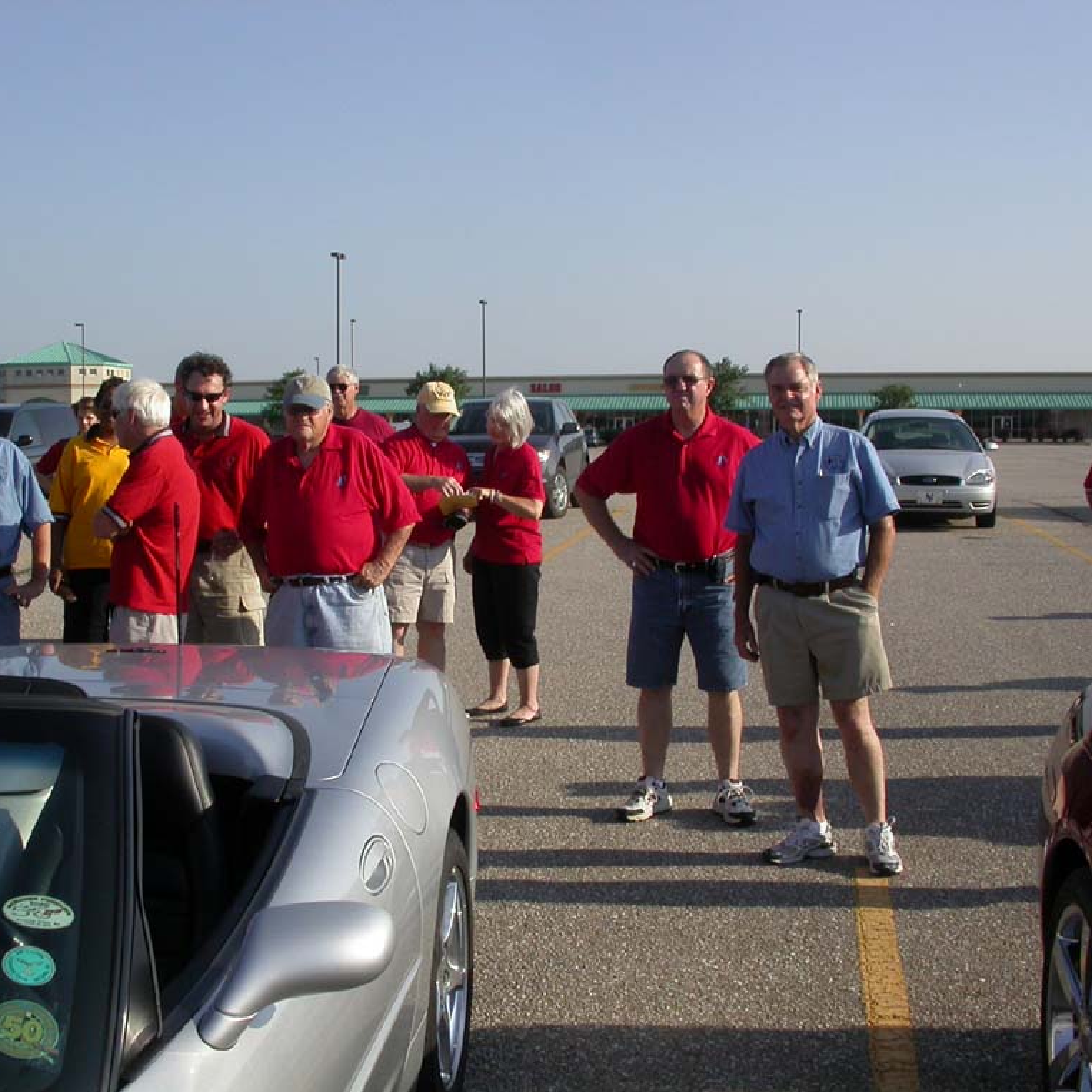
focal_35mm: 45
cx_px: 430
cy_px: 547
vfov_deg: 37.6
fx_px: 1606
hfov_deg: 37.4
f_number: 7.5
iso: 100
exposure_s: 1/324
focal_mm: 7.85
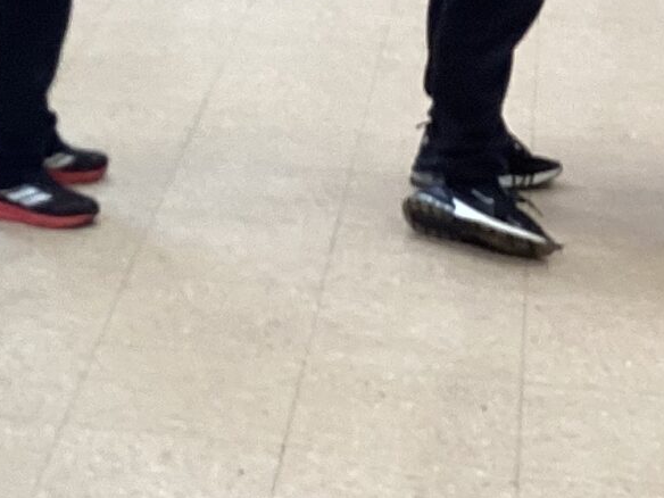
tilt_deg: -15.1
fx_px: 2609
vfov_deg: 10.8
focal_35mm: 136
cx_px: -308
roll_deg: +1.0
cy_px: -9
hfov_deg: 13.7
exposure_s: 1/50
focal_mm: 3.3
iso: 125
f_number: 2.4
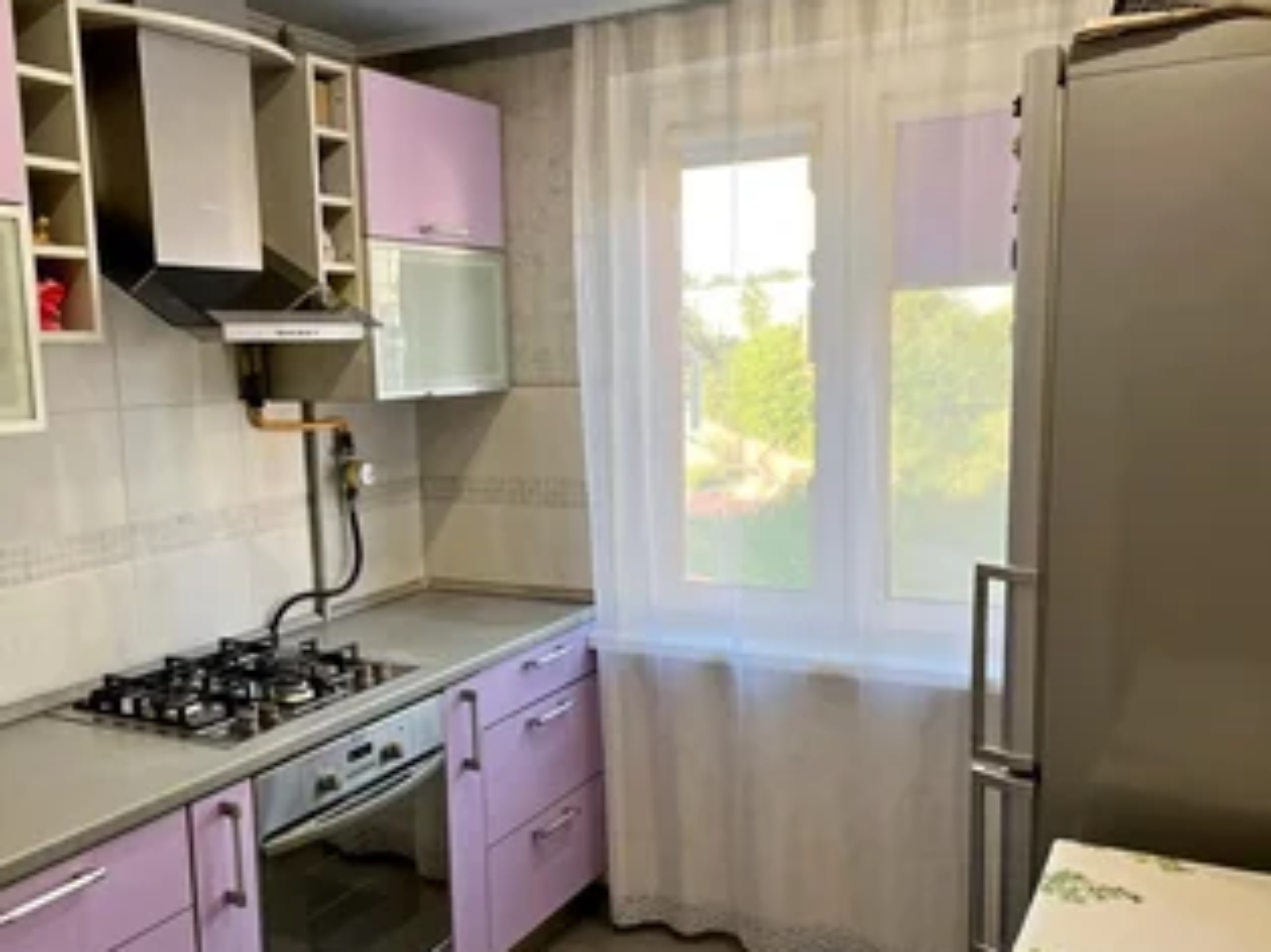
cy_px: 516
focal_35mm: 33
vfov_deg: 42.9
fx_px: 1211
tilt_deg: -8.9
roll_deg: +2.0
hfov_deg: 55.1
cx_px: 533
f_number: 1.6
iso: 80
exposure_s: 1/121
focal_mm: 5.1
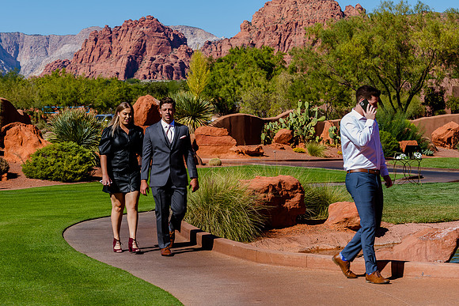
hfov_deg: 18.1
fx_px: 1443
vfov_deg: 12.1
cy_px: 178
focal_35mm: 113
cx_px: 233
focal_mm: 90
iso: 100
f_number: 9
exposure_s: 1/100
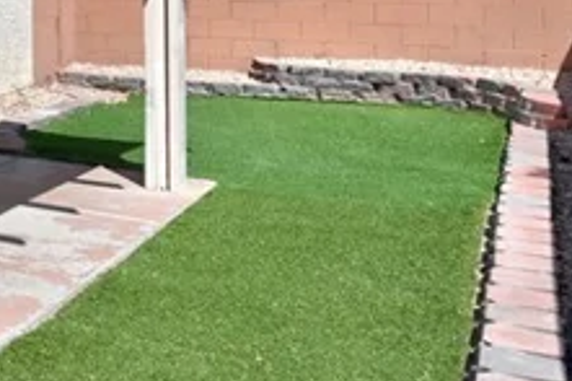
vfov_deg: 20.0
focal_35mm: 65
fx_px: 1032
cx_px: -440
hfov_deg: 21.3
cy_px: -32
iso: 800
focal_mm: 14
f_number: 8
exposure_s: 1/1250
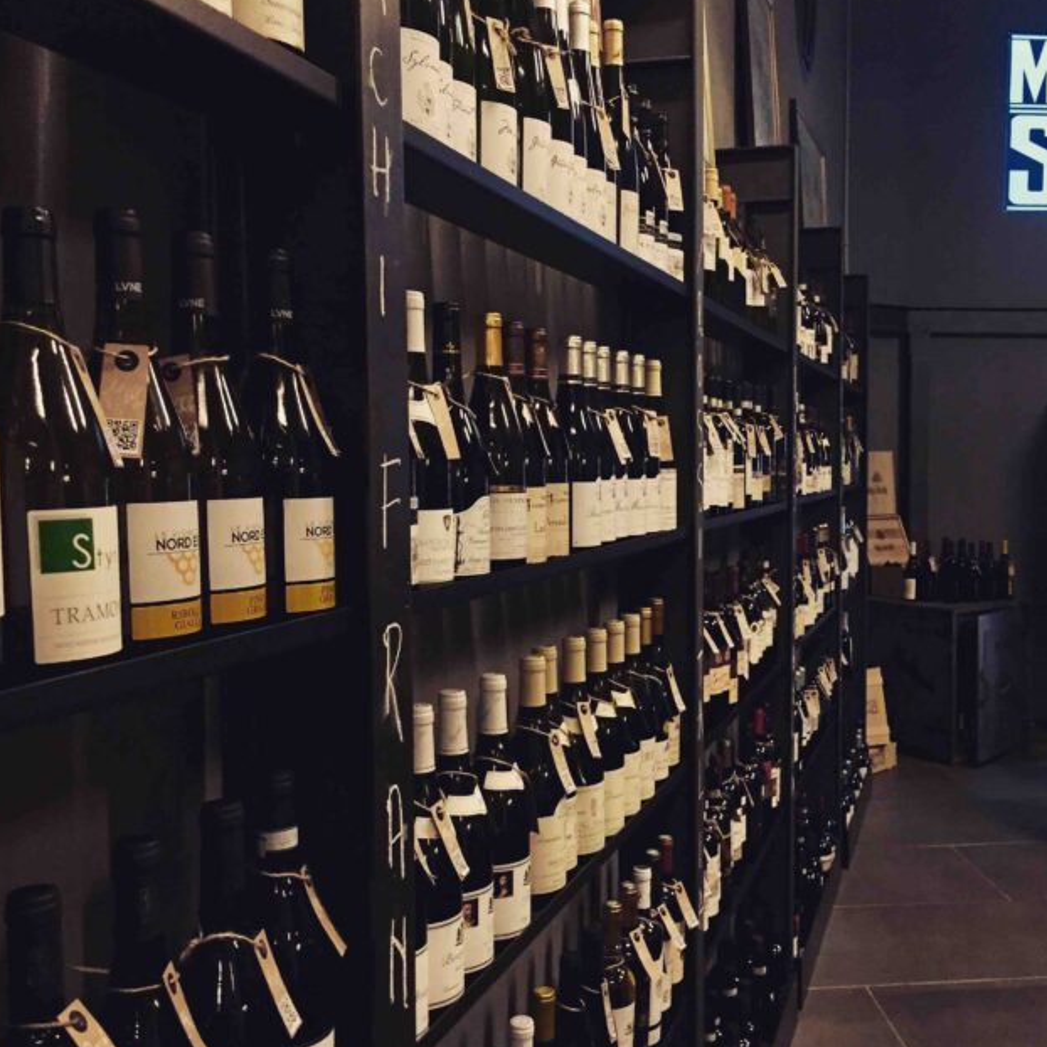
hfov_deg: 46.7
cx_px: 673
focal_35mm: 35
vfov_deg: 47.2
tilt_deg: -4.1
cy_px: 524
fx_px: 1198
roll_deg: +1.1
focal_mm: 4.15
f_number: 2.2
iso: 250
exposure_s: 1/20
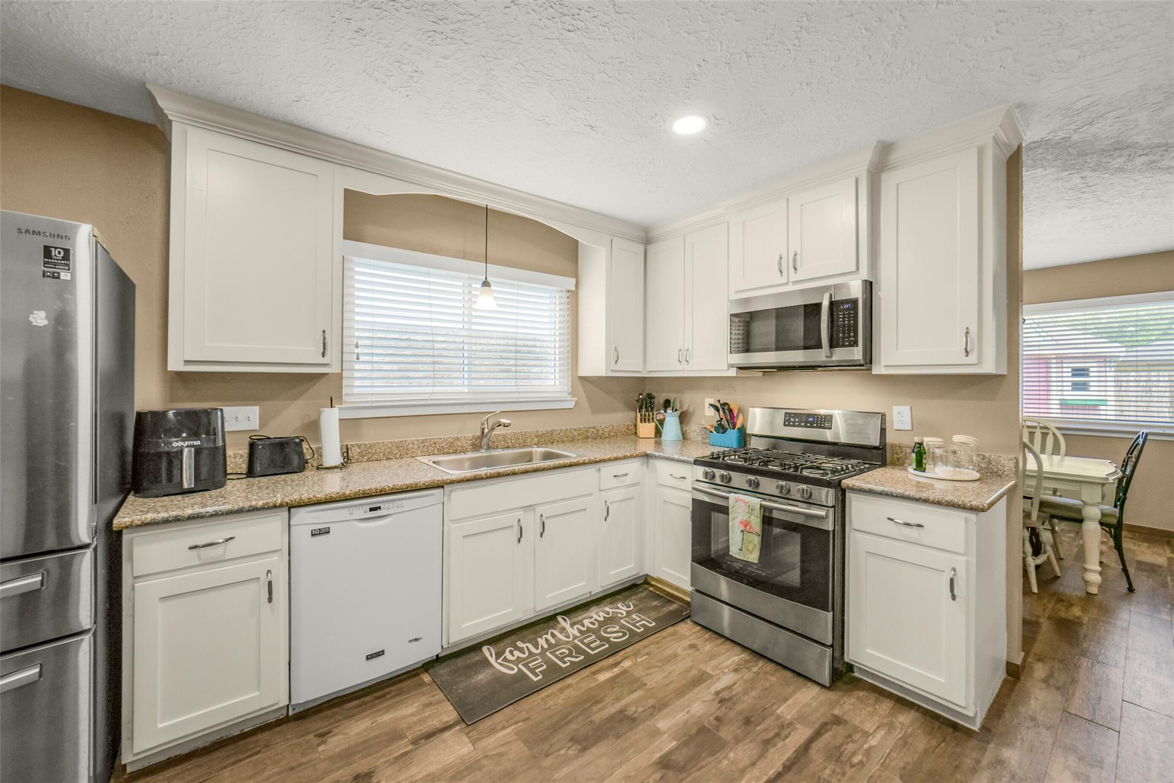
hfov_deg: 104.2
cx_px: 587
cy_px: 392
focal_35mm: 14
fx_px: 457
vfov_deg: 81.2
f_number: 11
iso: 500
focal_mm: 14
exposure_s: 1/25
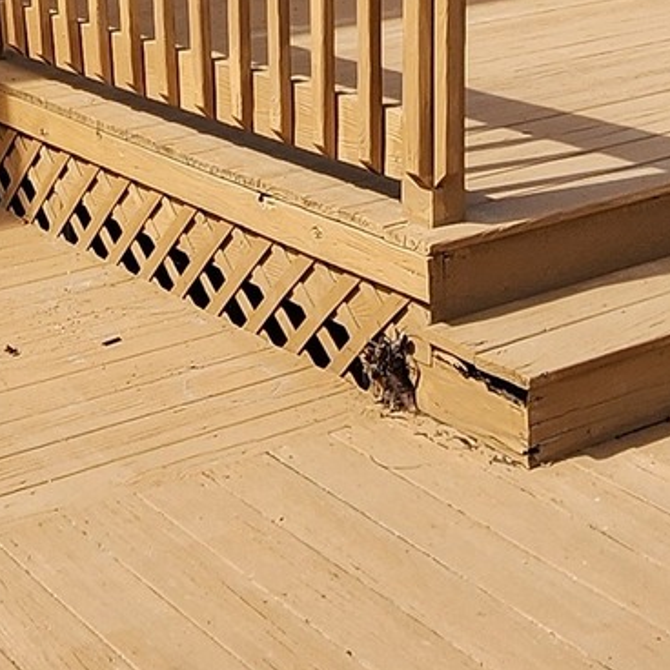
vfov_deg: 22.4
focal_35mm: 72
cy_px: -98
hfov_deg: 23.6
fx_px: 1577
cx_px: 126
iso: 50
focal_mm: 2.2
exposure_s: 1/838
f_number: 2.2
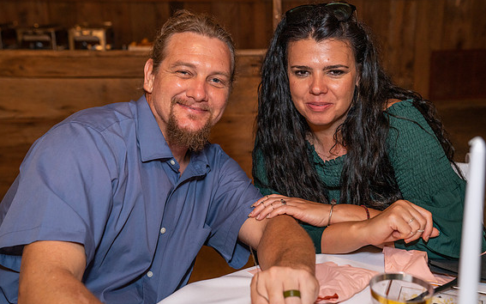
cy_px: 144
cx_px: 247
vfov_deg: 26.8
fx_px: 636
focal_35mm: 48
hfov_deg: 41.8
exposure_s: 1/60
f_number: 4.5
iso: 1600
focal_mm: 46
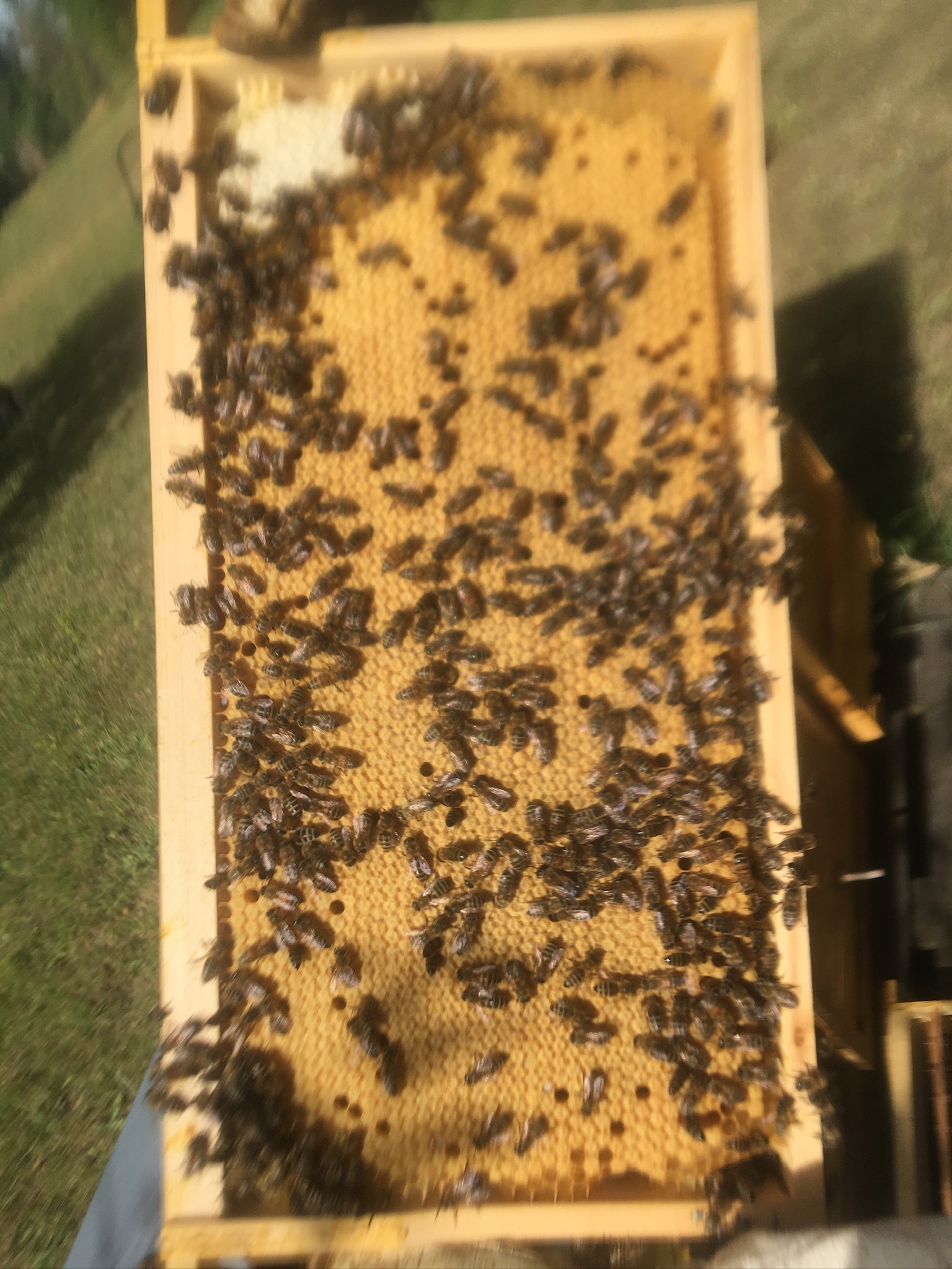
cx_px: 476
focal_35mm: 29
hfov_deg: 48.2
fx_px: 1063
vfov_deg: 61.7
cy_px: 634
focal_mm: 4.15
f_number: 2.2
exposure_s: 1/1538
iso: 25
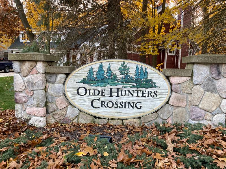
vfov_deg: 53.1
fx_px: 170
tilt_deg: -6.7
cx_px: 113
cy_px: 84
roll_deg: -1.3
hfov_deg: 67.3
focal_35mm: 26
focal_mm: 4.25
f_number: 1.8
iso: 125
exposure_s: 1/121
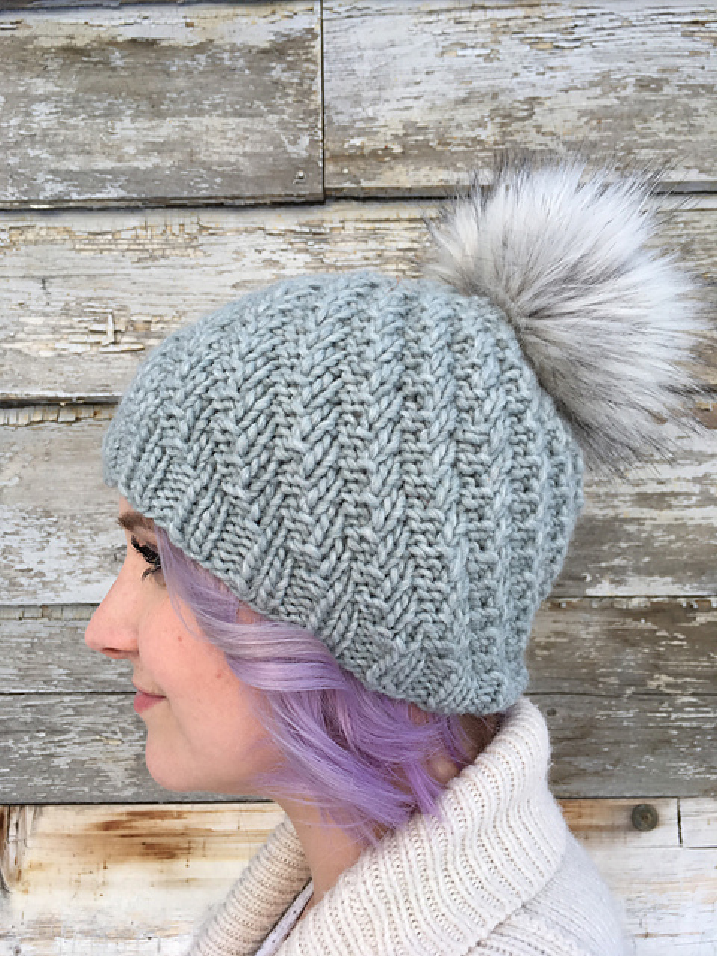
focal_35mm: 29
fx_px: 801
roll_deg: +0.0
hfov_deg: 48.2
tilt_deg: -1.5
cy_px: 478
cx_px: 358
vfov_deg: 61.7
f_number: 2.2
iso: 25
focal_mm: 4.15
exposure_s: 1/120
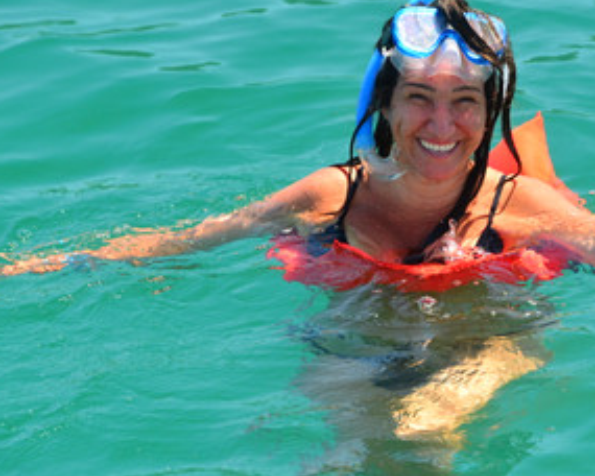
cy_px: 221
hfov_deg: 4.3
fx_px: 7836
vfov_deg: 3.5
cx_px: 374
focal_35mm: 445
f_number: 9
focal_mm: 300
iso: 640
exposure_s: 1/200
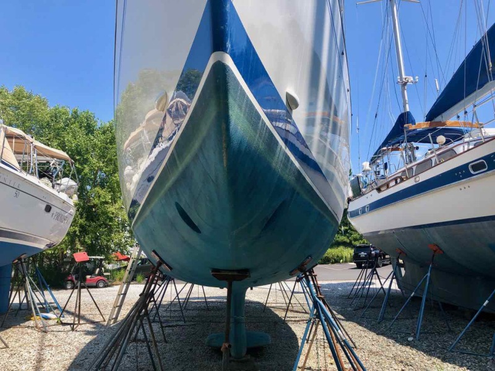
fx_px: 400
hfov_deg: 63.4
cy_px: 186
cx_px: 248
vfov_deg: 49.7
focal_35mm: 28
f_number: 1.8
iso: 20
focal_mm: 3.99
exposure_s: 1/1066
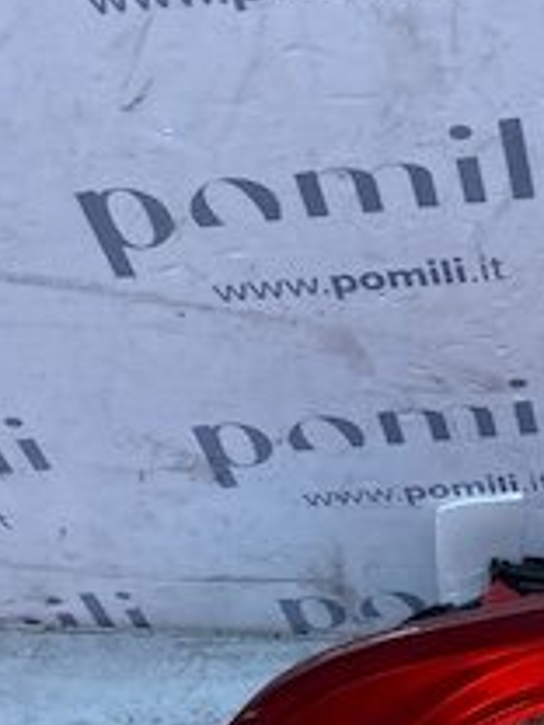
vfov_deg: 22.5
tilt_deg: -66.1
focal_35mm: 80
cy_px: 871
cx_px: 631
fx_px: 1676
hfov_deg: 17.7
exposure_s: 1/1114
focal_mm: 4.25
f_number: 1.8
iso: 32
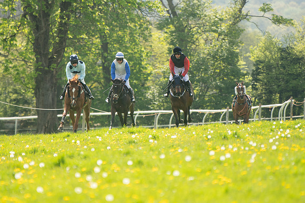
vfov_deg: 3.3
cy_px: 102
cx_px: 152
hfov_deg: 4.9
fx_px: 3559
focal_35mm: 420
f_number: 4
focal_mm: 280
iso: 400
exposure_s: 1/1250
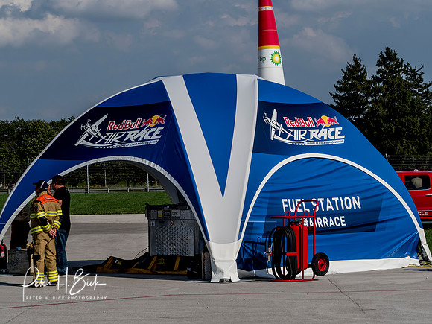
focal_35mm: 140
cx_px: 216
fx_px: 1747
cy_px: 162
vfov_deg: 10.6
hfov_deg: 14.1
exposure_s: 1/320
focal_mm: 70
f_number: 11
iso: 200
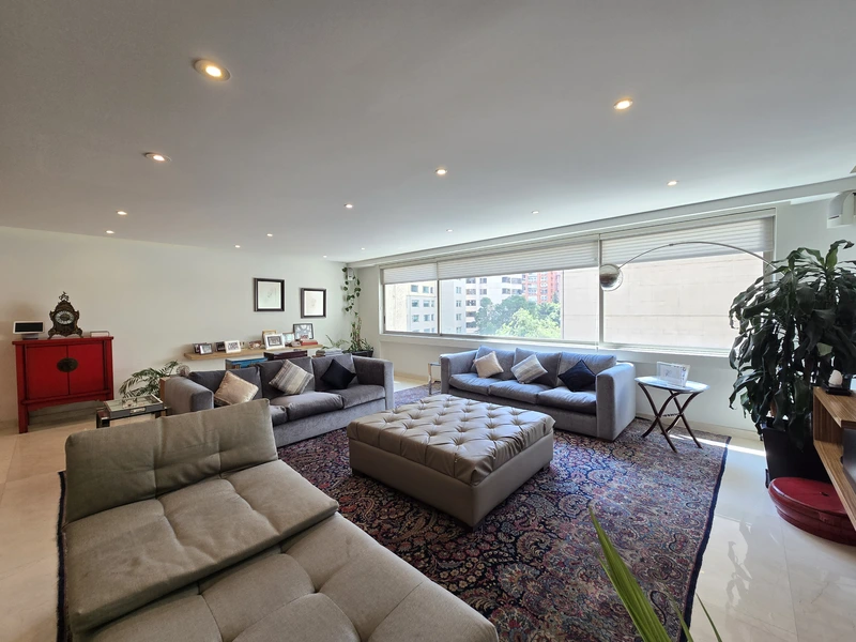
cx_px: 428
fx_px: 321
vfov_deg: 89.9
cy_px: 321
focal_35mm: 13
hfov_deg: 106.2
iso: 80
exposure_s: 1/60
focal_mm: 2.2
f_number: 2.2
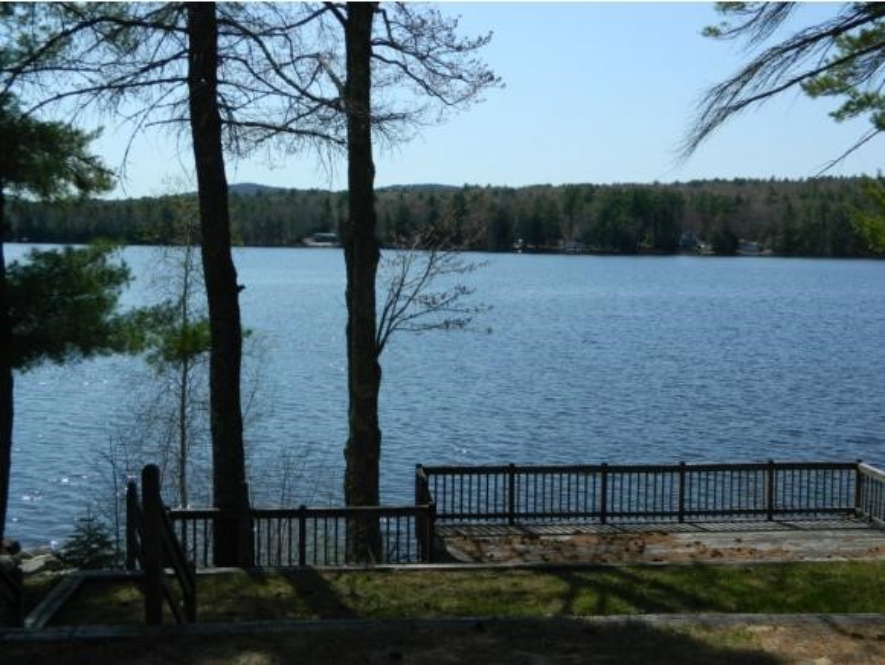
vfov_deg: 35.2
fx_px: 1049
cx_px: 442
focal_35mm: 41
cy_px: 332
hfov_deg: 45.7
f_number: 9.8
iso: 80
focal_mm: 7.3
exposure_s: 1/160
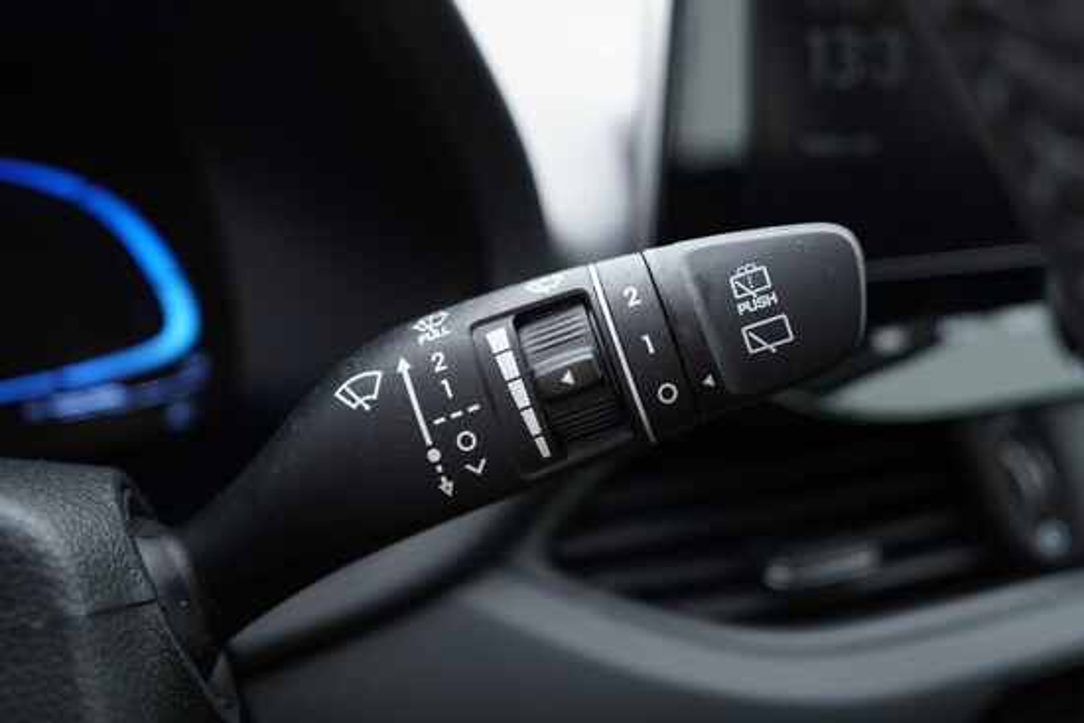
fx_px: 1084
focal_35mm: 36
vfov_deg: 36.9
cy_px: 362
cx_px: 542
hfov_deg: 53.1
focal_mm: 24
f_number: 2.8
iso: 250
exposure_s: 1/40
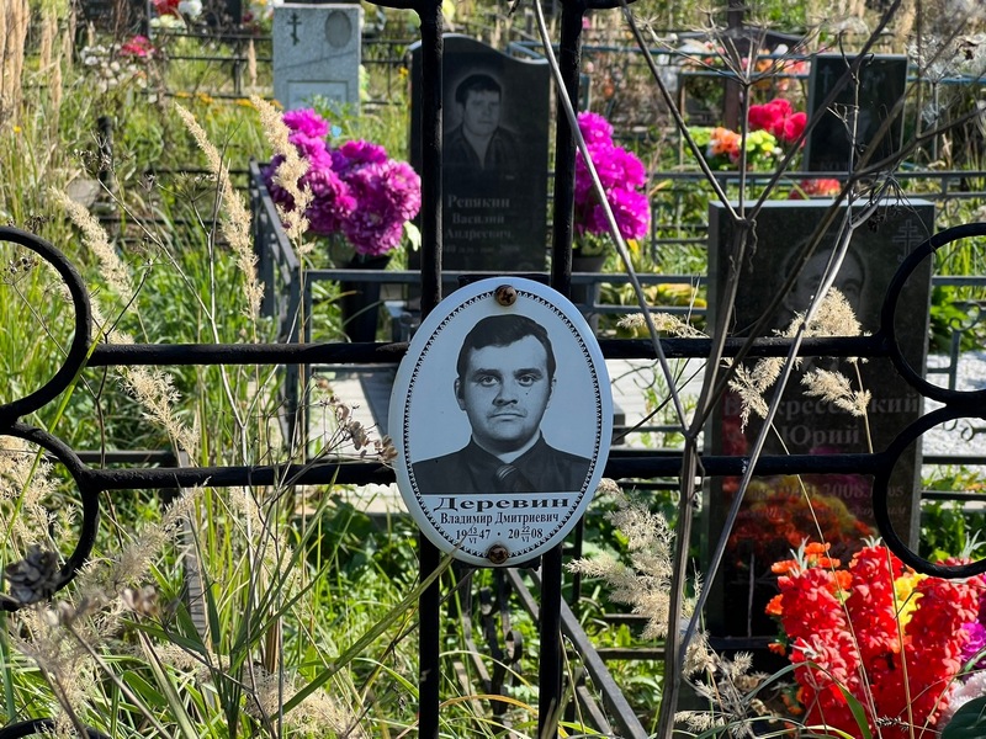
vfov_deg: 19.1
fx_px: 2193
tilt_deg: -12.9
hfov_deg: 25.3
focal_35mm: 77
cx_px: 493
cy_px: 370
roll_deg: -0.6
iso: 32
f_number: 2.8
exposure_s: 1/263
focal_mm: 9
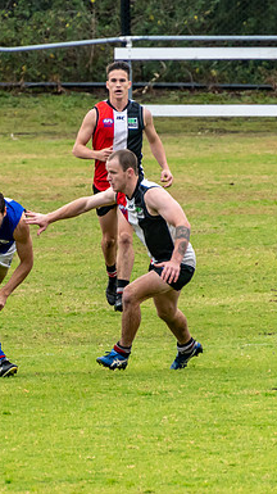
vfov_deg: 1.9
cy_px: 242
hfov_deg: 1.1
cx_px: -20
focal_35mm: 1122
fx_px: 14680
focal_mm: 350
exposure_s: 1/1600
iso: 800
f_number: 6.3
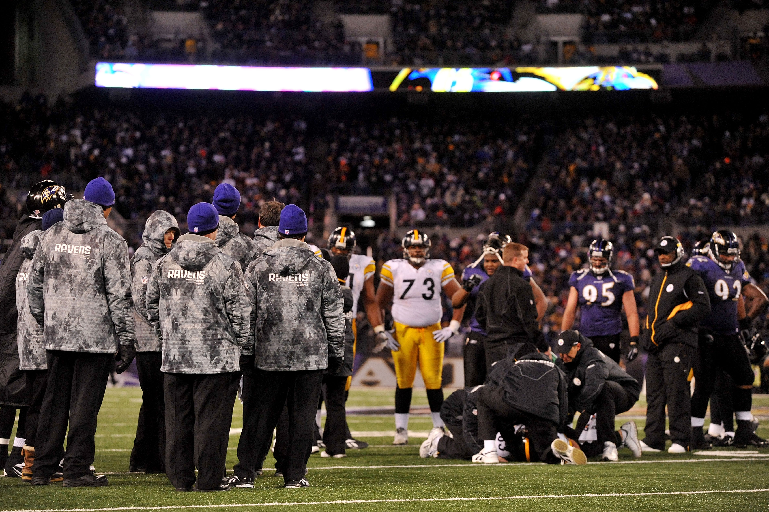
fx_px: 2775
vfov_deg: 10.5
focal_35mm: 130
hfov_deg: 15.8
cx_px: 384
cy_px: 256
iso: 3200
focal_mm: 130
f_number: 4
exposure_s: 1/1250
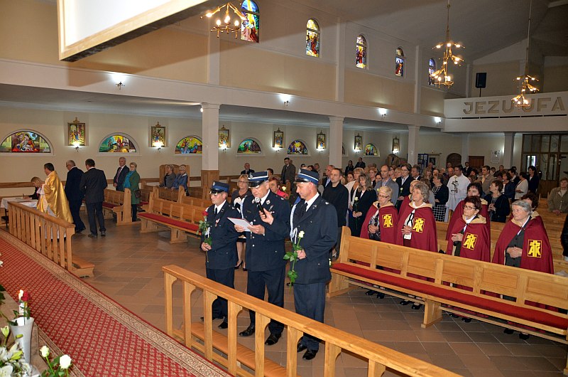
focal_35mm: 27
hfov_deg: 67.5
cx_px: 284
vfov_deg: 47.7
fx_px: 425
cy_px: 188
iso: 800
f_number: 3.5
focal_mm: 18
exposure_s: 1/60
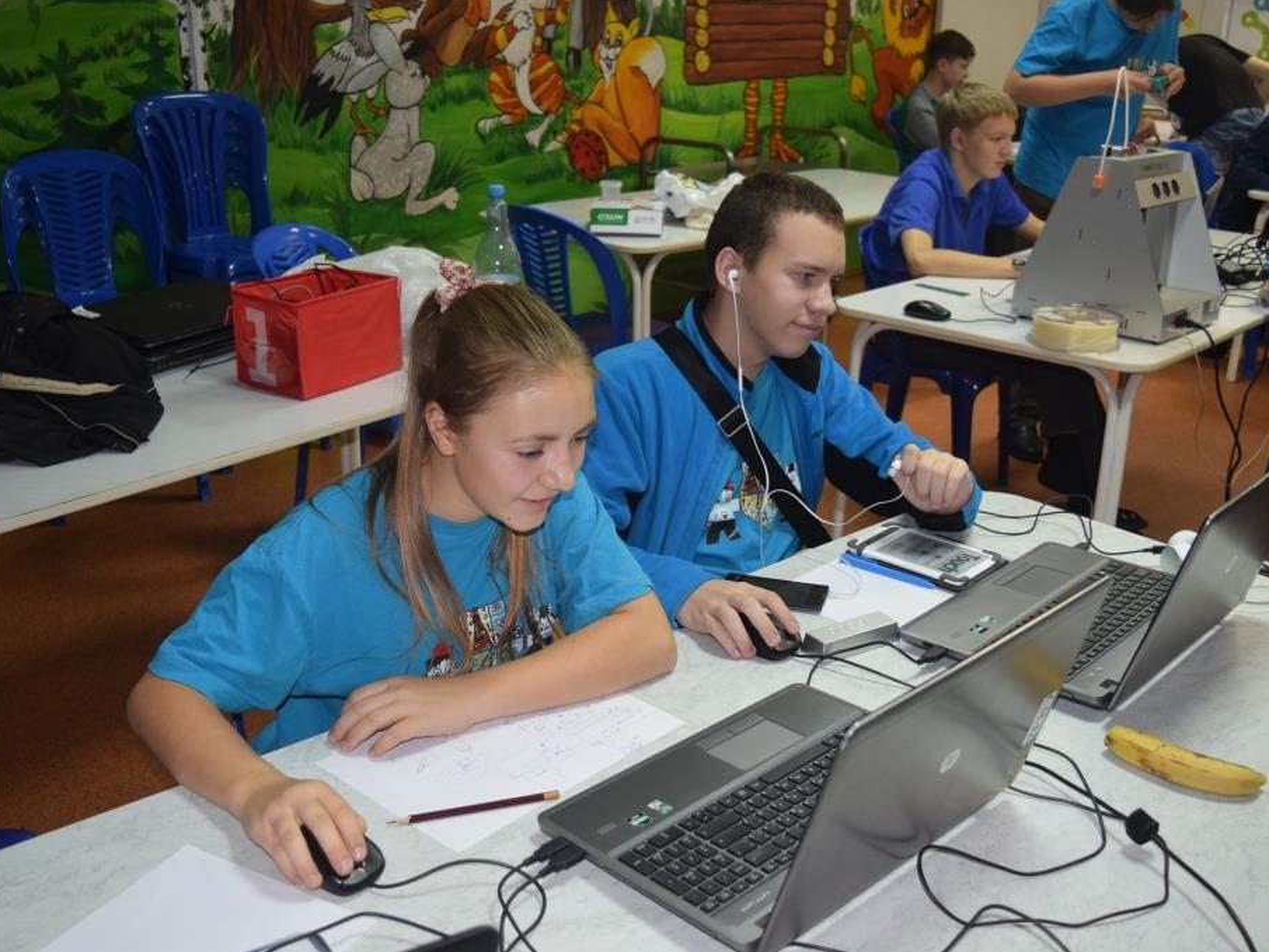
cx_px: 610
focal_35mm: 38
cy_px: 476
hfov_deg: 49.5
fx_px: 1377
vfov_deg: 38.2
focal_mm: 23
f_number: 4.5
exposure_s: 1/80
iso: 800
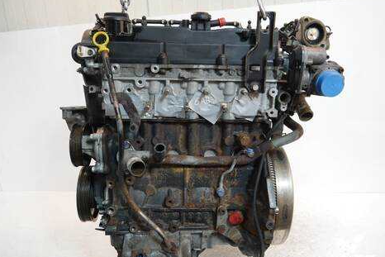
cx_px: 194
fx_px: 321
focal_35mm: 30
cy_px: 140
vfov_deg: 43.6
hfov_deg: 61.9
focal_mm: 14
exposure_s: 1/60
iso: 400
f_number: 3.5
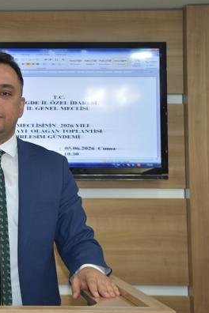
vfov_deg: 32.0
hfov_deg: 20.8
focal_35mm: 63
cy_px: 153
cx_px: -6
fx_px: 547
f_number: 4
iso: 400
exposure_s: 1/60
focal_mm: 27
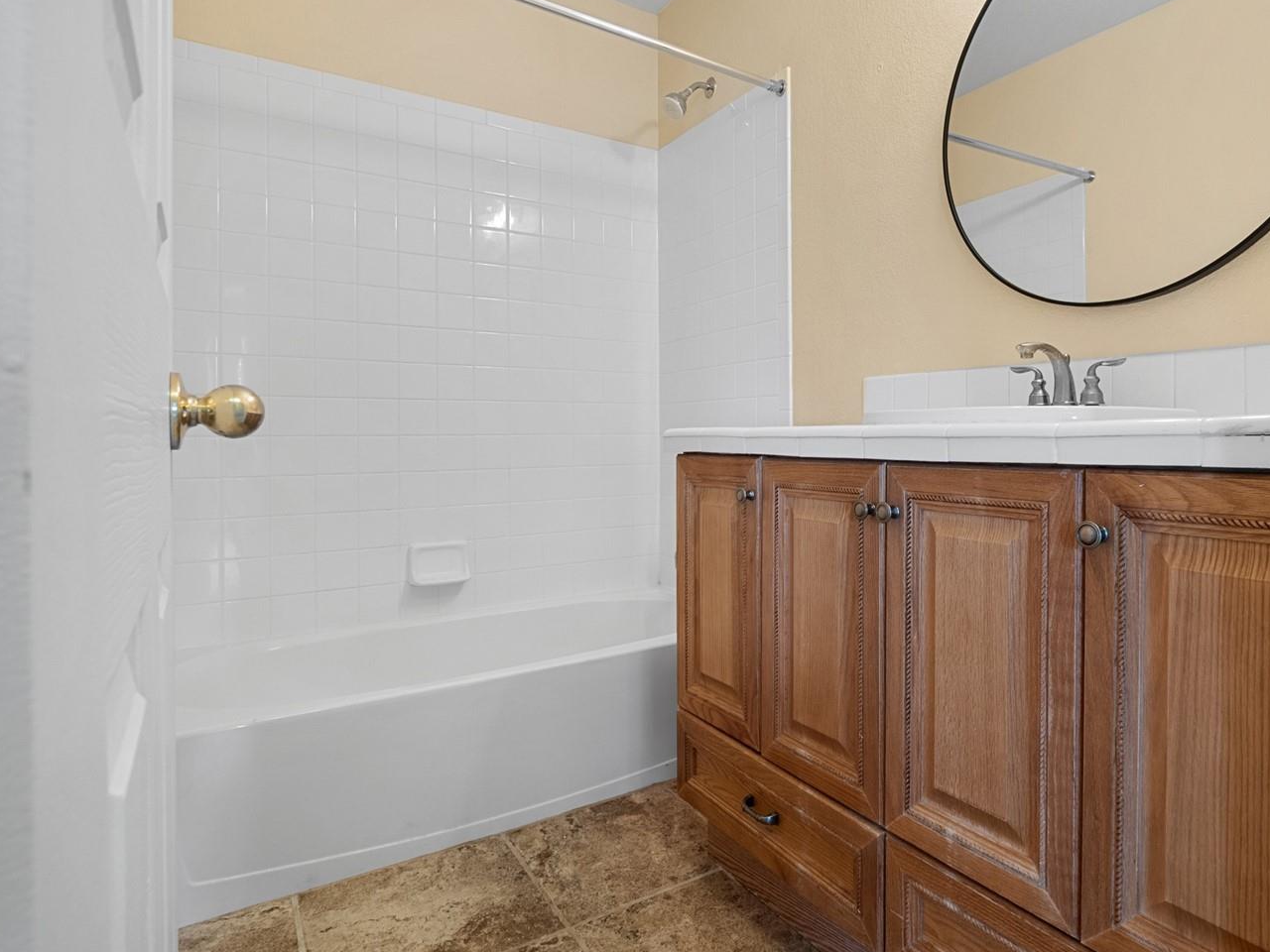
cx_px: 749
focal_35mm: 20
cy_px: 452
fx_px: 734
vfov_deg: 65.9
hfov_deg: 81.0
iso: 200
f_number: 9
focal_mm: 8
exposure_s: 1.3
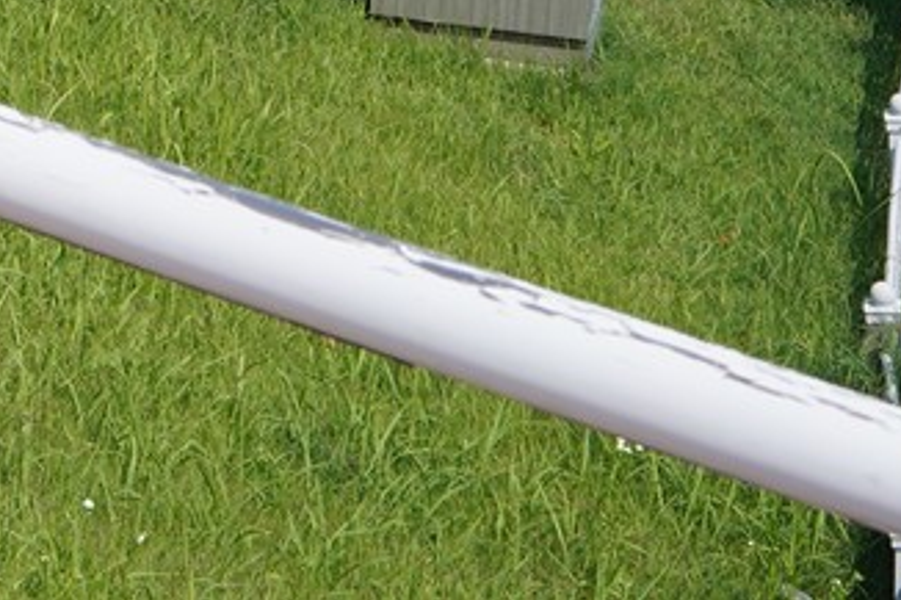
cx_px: -542
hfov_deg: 9.3
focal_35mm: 215
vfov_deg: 5.9
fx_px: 5378
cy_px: -1239
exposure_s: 1/125
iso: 100
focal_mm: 35
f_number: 11
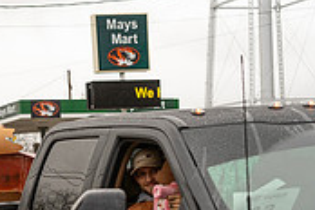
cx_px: -38
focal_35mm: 117
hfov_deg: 16.9
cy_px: 227
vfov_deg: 11.6
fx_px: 1024
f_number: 2.8
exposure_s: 1/640
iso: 160
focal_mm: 35
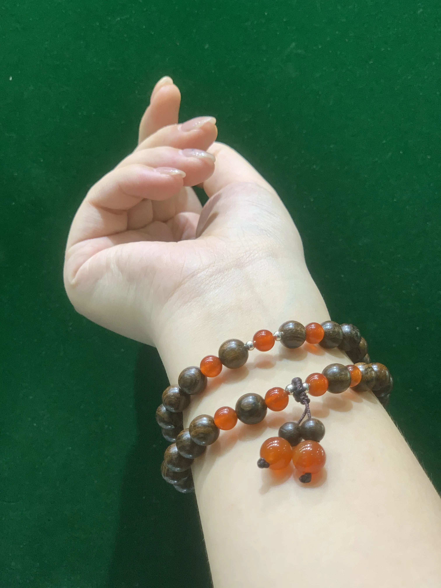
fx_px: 883
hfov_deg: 28.0
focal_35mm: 52
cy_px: 294
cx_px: 220
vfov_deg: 36.8
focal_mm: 6
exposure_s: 1/94
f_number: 2.4
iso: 125
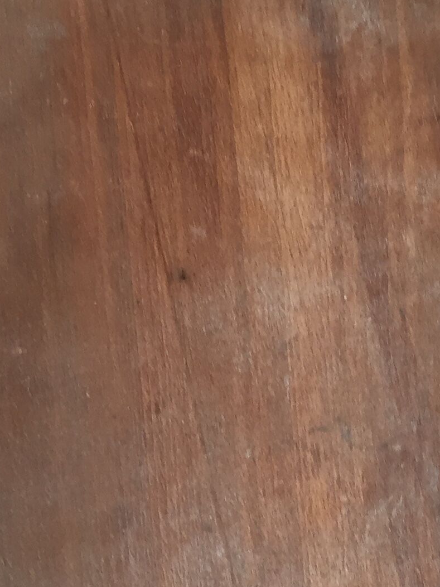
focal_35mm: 90
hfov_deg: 16.4
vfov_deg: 21.5
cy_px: 473
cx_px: 259
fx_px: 1525
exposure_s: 1/33
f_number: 2.2
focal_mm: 4.15
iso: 32
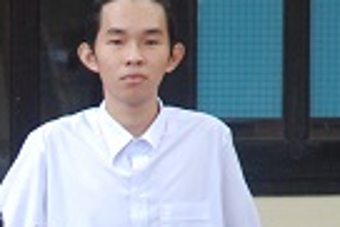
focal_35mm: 444
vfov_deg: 3.1
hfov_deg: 4.6
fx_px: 4200
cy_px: 415
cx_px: -182
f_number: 4.5
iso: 640
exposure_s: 1/100
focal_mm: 65
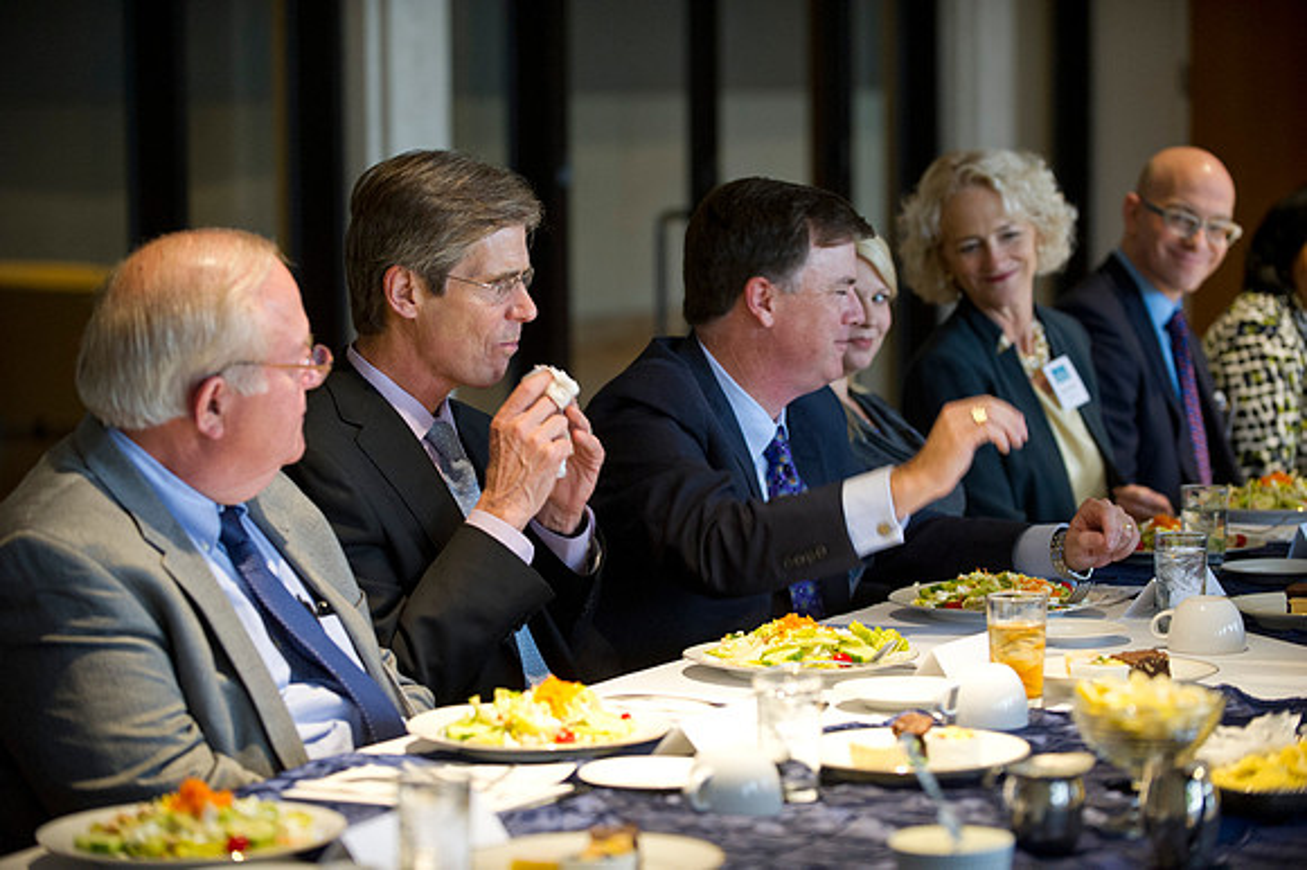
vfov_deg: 13.0
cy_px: 435
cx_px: 654
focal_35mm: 105
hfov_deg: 19.5
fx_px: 3810
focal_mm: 105
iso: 2500
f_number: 2.8
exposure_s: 1/125
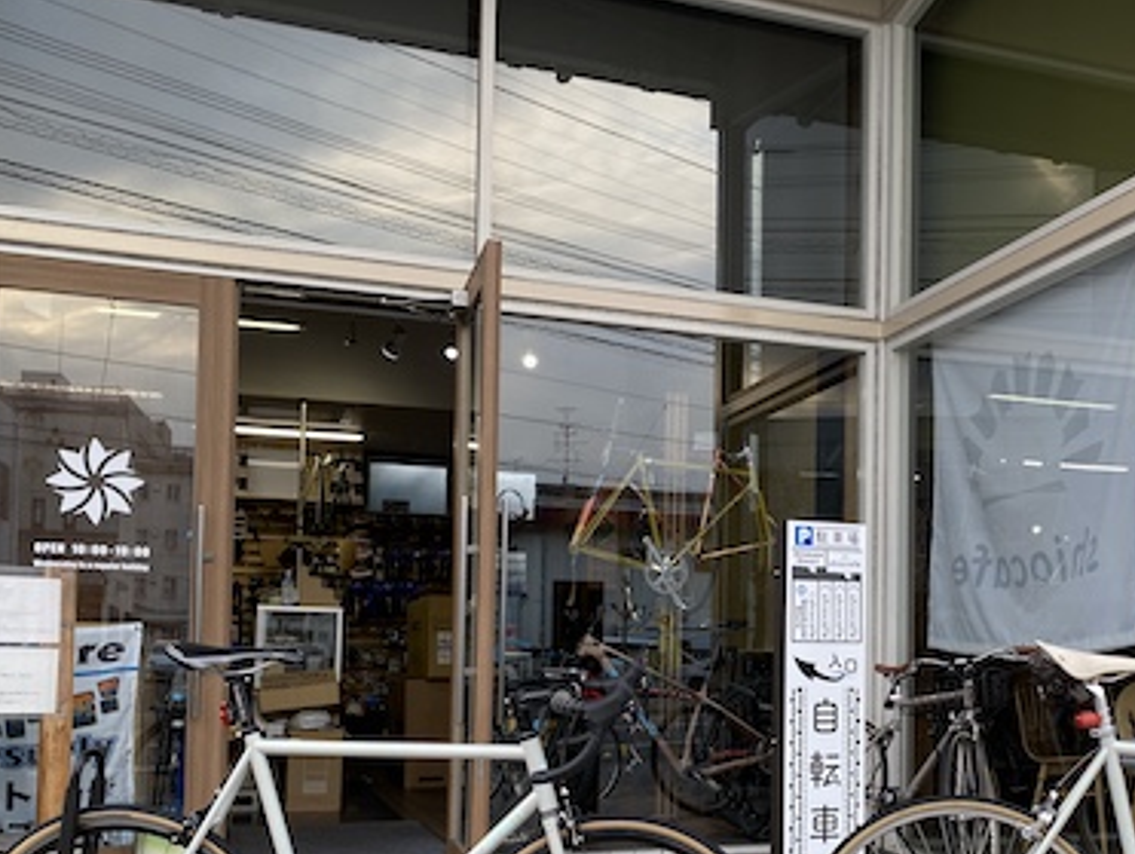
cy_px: 624
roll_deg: -0.6
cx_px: 795
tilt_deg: +2.7
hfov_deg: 43.8
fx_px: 1378
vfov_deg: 33.8
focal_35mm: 42
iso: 32
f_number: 1.8
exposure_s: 1/202
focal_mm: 4.25
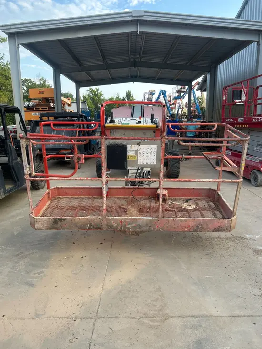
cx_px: 131
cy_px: 174
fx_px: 262
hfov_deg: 53.1
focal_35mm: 26
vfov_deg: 67.3
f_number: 1.5
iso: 50
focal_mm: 5.7
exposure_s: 1/419
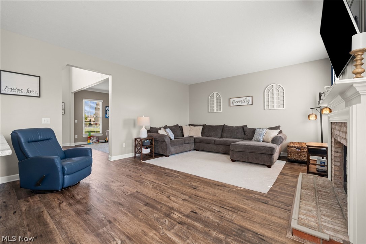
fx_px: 142
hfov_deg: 104.3
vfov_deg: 81.2
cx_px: 183
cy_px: 122
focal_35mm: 14
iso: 250
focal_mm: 14
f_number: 9
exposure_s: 1/6
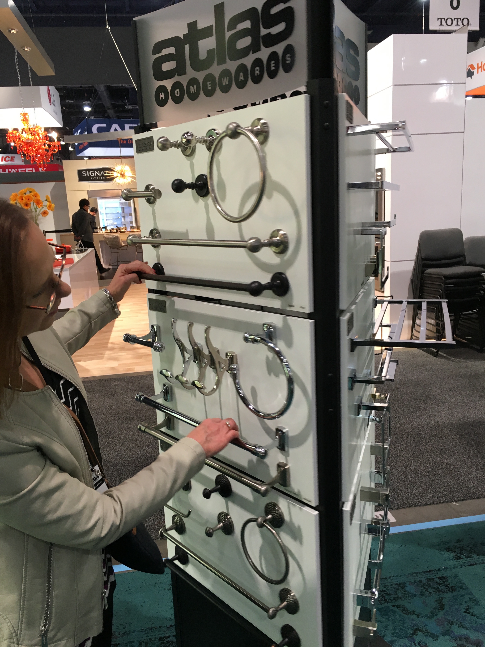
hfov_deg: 48.2
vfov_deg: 61.7
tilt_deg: -11.2
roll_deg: +2.8
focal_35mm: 29
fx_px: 542
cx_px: 242
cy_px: 324
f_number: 2.2
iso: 64
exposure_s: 1/30
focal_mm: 4.15
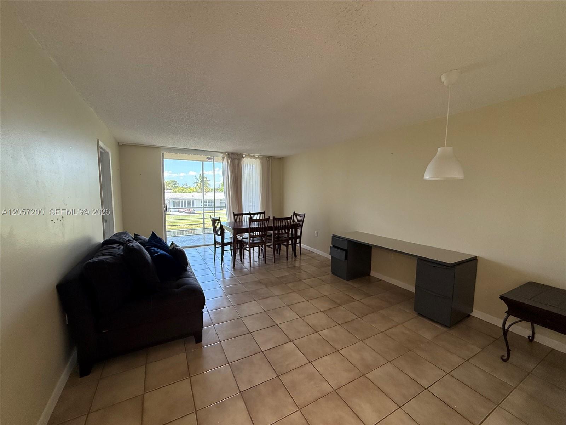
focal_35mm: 14
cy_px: 212
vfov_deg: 85.7
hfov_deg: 102.1
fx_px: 229
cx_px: 283
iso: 125
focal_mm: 2.22
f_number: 2.2
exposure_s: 1/120
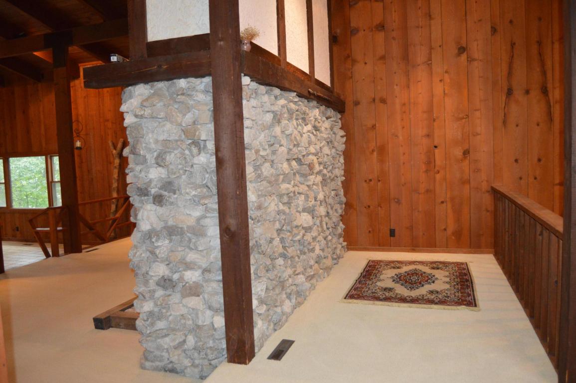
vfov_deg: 47.9
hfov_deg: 67.4
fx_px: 432
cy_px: 192
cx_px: 288
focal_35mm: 27
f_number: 3.5
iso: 2200
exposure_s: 1/60
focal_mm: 18
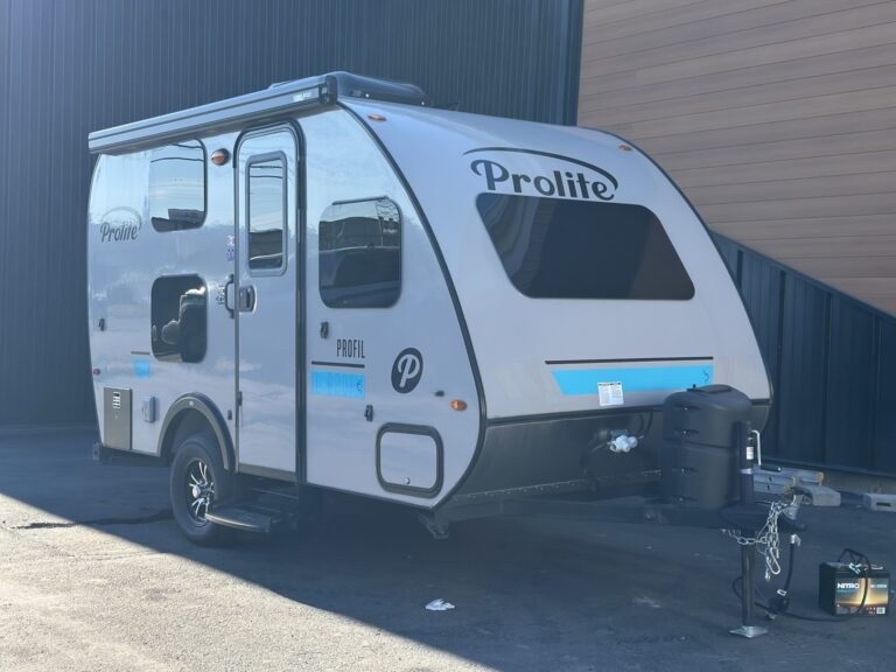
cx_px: 448
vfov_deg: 30.3
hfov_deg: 39.7
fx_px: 1242
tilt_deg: -1.7
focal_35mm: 48
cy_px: 336
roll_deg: -2.6
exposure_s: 1/1639
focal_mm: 6.86
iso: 80
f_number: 1.78
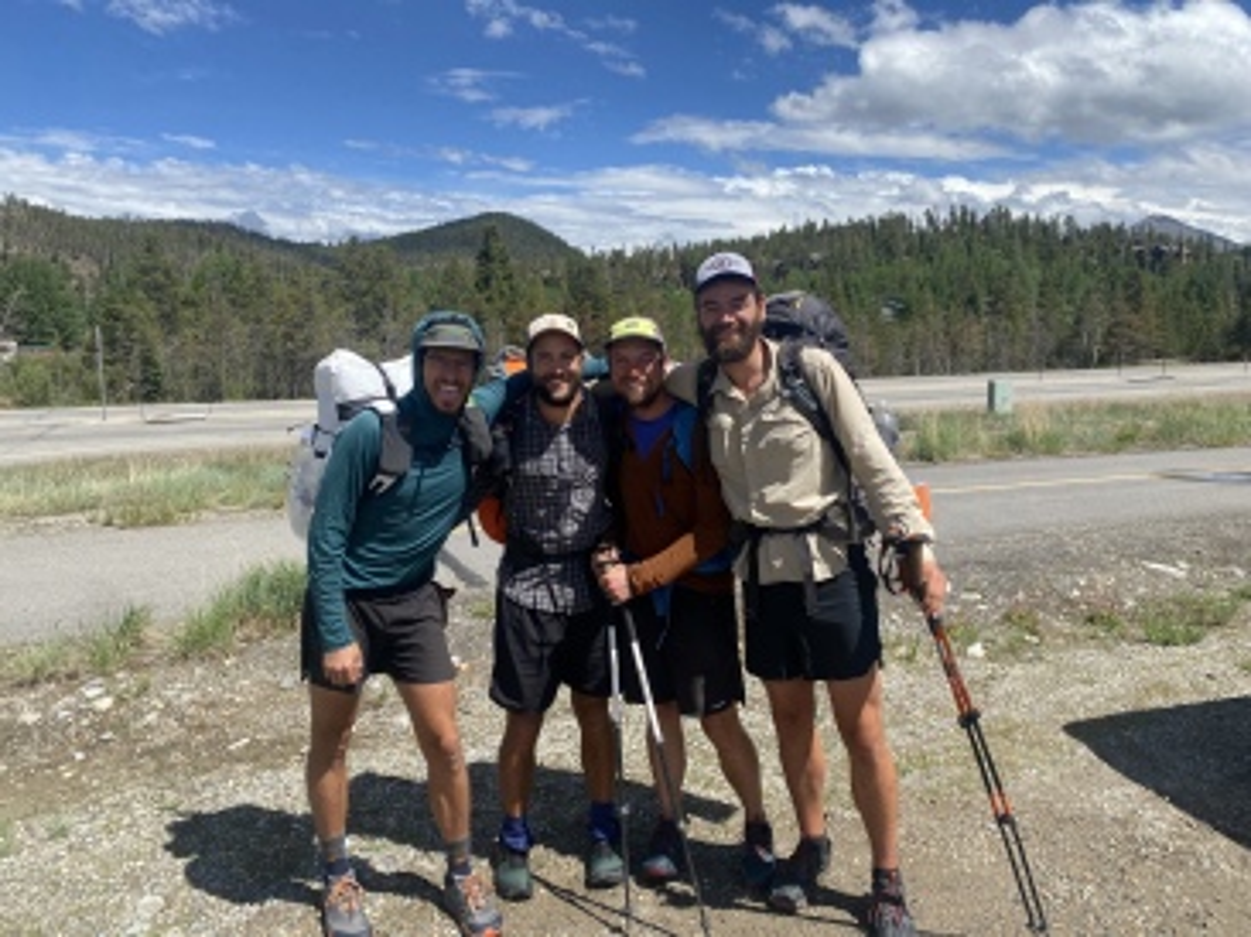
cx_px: 626
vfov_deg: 53.0
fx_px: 939
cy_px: 468
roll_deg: -0.2
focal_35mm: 26
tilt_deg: -7.6
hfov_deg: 67.3
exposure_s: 1/2513
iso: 32
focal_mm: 4.25
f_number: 1.8
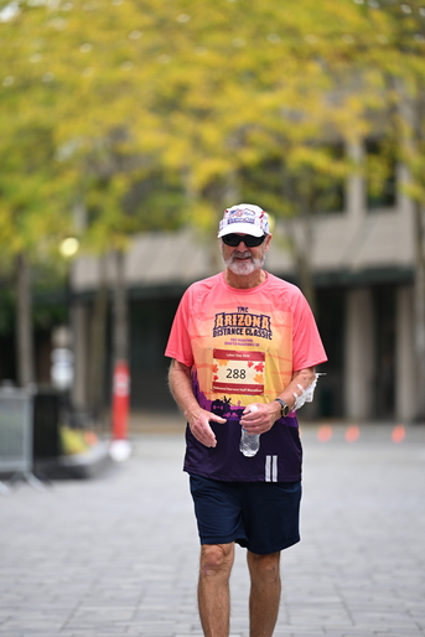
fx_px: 3787
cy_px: 306
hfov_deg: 6.4
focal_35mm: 214
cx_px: 200
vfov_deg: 9.6
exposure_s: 1/2000
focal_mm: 200
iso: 640
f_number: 2.8
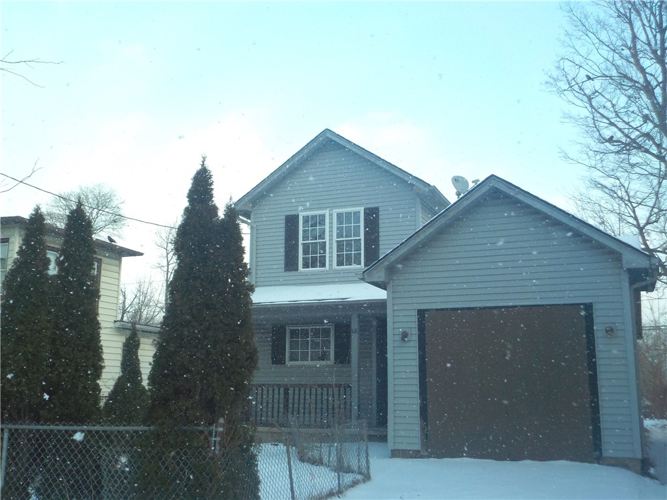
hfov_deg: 49.0
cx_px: 334
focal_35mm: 38
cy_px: 250
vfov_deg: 37.7
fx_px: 732
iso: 125
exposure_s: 1/640
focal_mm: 5.2
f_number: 3.7
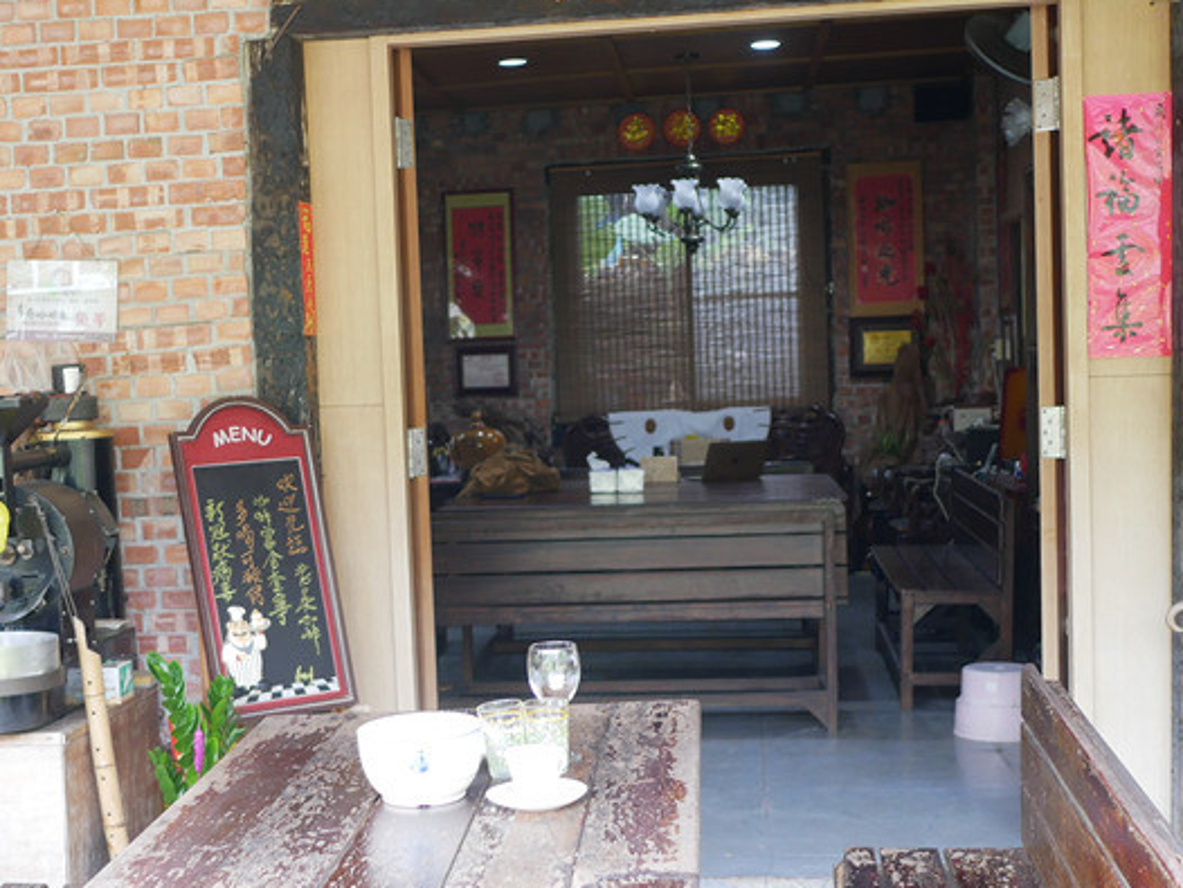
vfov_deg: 25.6
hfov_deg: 33.5
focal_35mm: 57
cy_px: 522
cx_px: 405
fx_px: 1949
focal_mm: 15
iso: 250
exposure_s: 1/60
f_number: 1.7
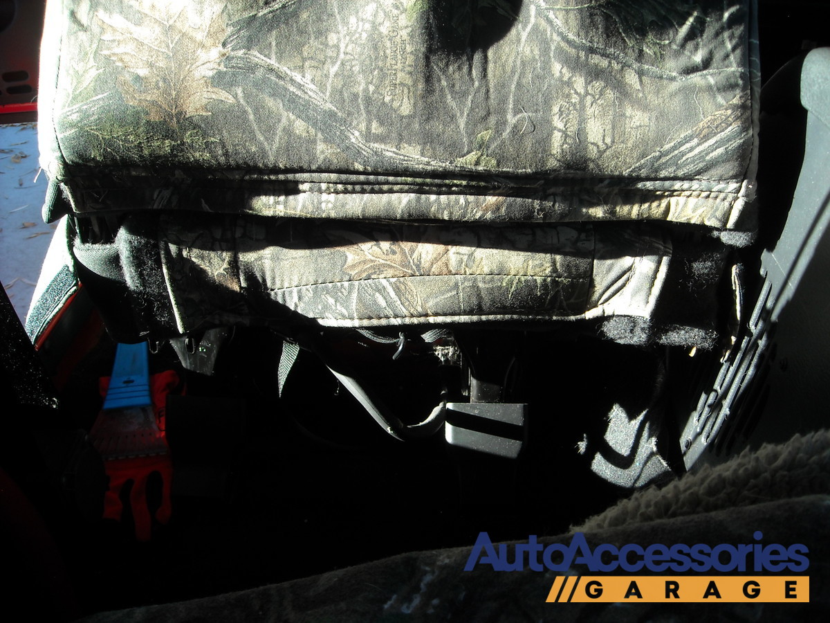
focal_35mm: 35
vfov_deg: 40.7
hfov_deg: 52.6
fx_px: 839
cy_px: 312
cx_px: 415
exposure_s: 1/88
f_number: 2.8
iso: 64
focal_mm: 5.7
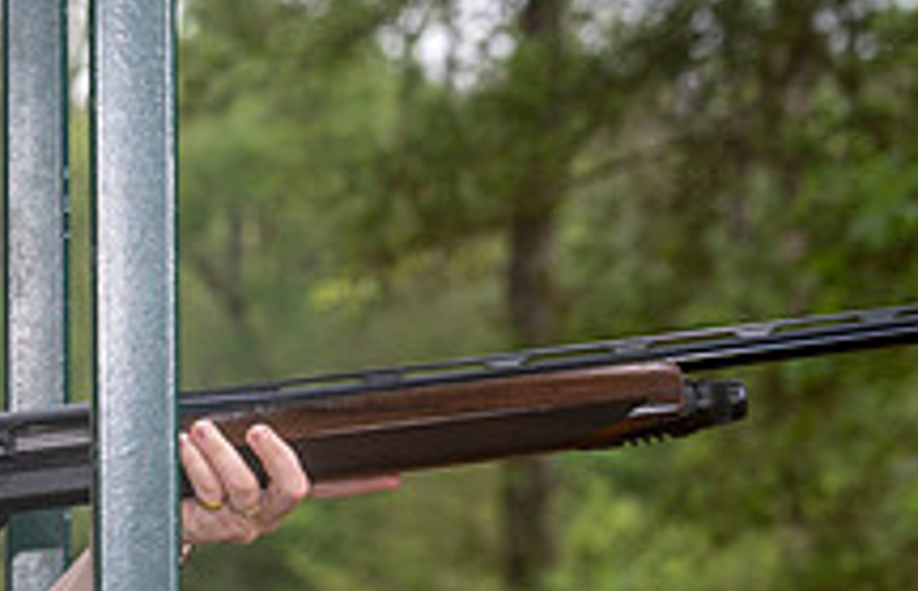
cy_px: 630
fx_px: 6988
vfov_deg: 4.8
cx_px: 155
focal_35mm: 277
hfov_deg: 7.5
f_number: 8
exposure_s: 1/250
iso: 800
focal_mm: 100
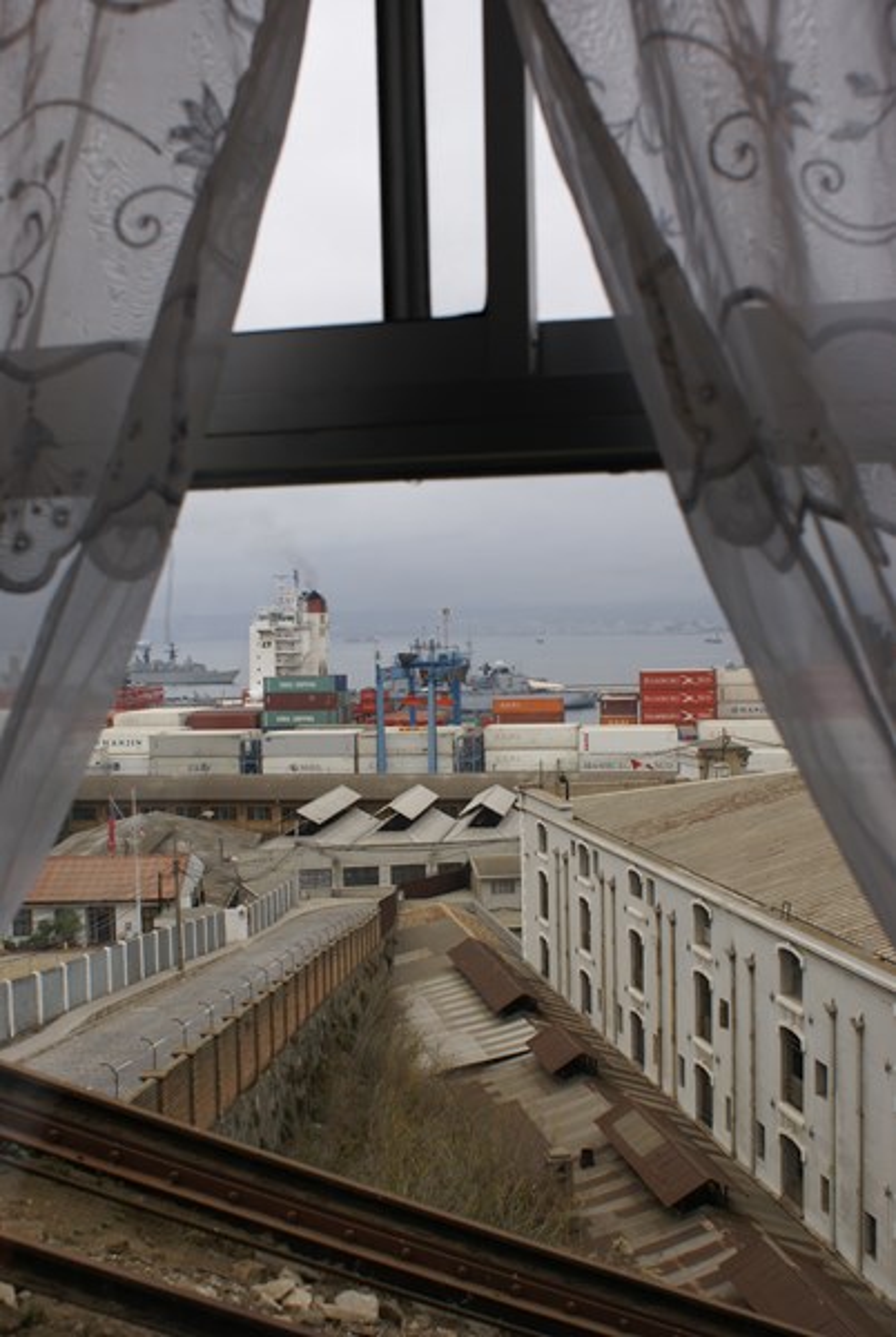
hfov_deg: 34.3
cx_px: 448
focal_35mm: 39
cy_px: 668
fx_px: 1451
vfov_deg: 49.5
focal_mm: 26
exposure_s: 1/100
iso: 100
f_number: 8
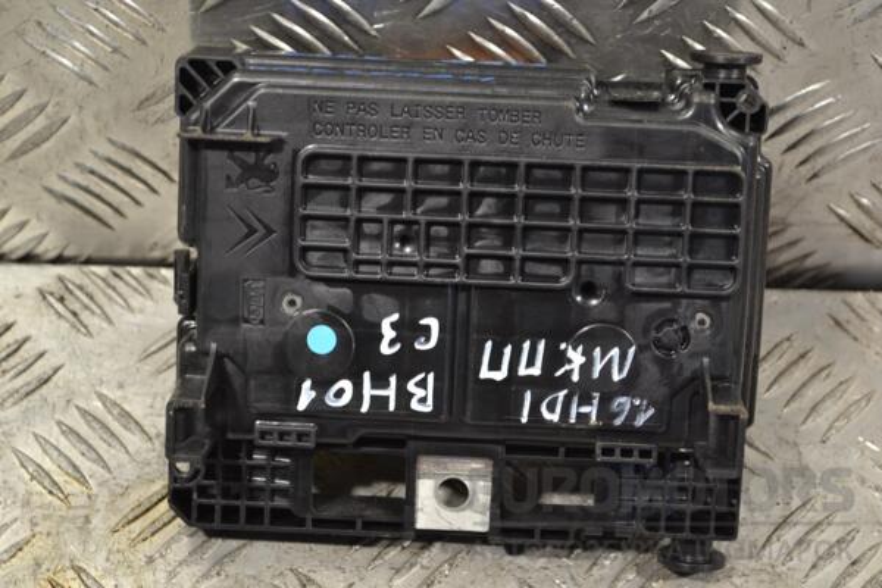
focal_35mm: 82
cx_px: 441
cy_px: 294
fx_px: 2021
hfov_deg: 24.6
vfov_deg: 16.6
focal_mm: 55
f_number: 5.6
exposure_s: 1/40
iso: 400
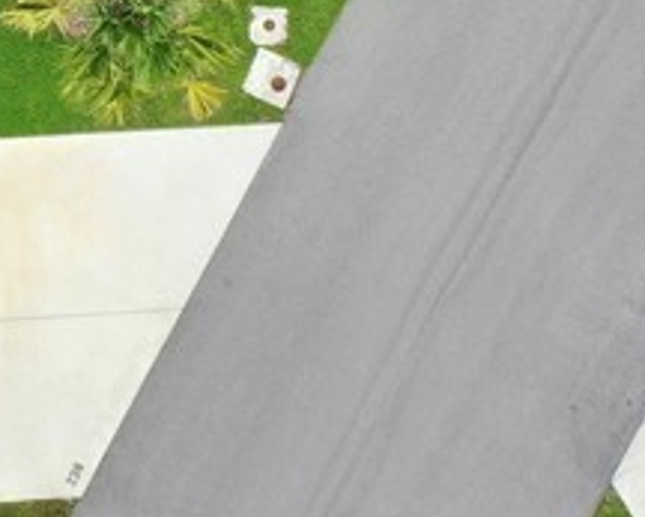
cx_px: -128
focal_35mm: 132
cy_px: -374
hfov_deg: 14.1
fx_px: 2521
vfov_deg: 11.0
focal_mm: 10.26
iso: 100
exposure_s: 1/500
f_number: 6.3
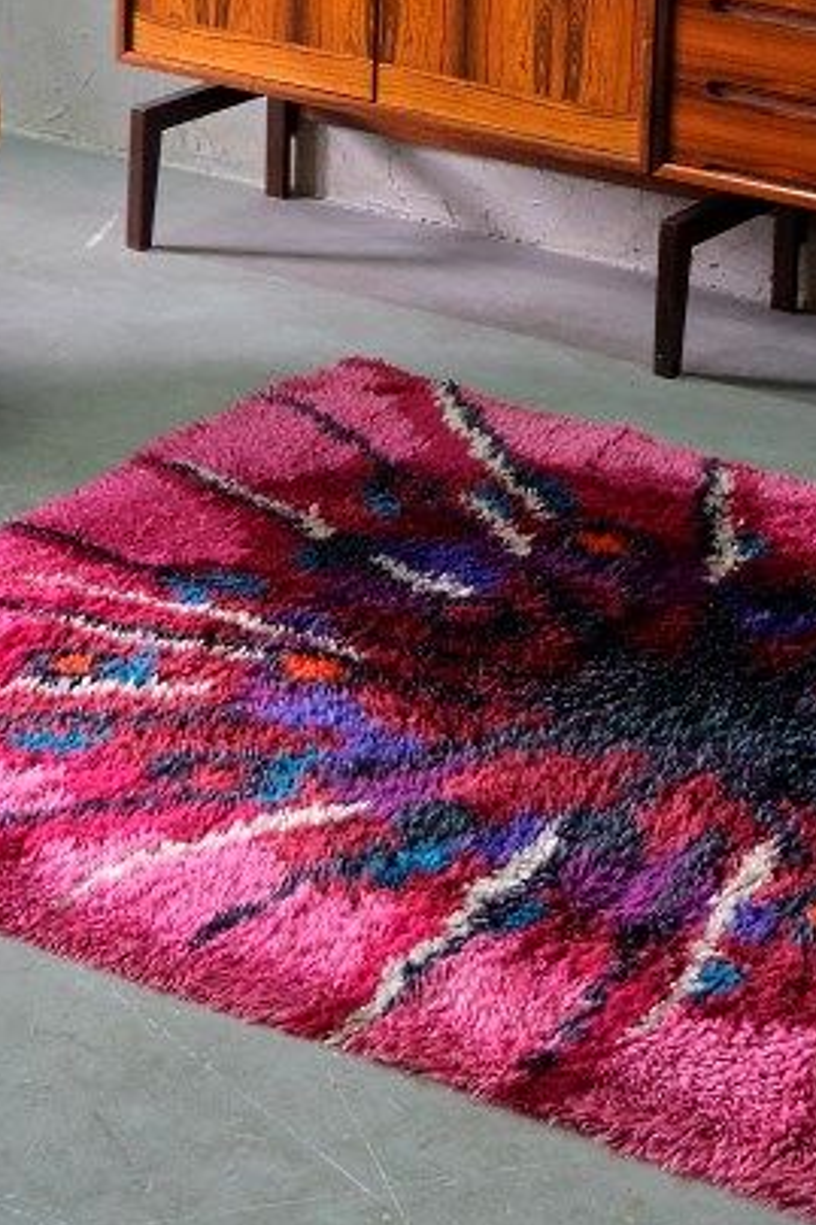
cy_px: -182
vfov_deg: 18.7
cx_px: 631
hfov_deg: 13.1
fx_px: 3539
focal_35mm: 104
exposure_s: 1/30
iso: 1250
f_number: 4
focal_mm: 22.3
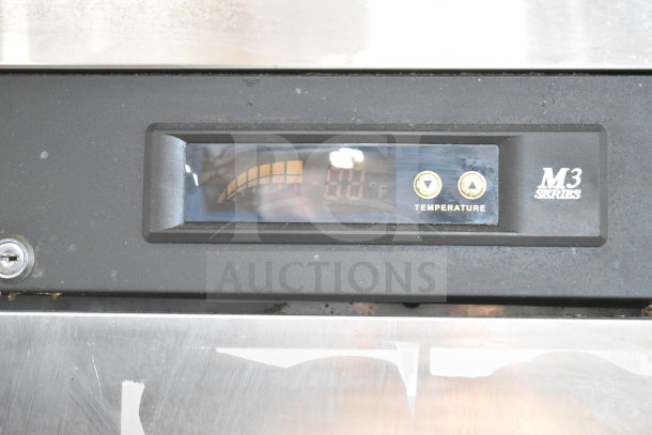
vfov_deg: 21.6
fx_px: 1141
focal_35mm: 63
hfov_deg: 31.9
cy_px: 218
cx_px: 326
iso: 6400
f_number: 5
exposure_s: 1/60
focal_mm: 42
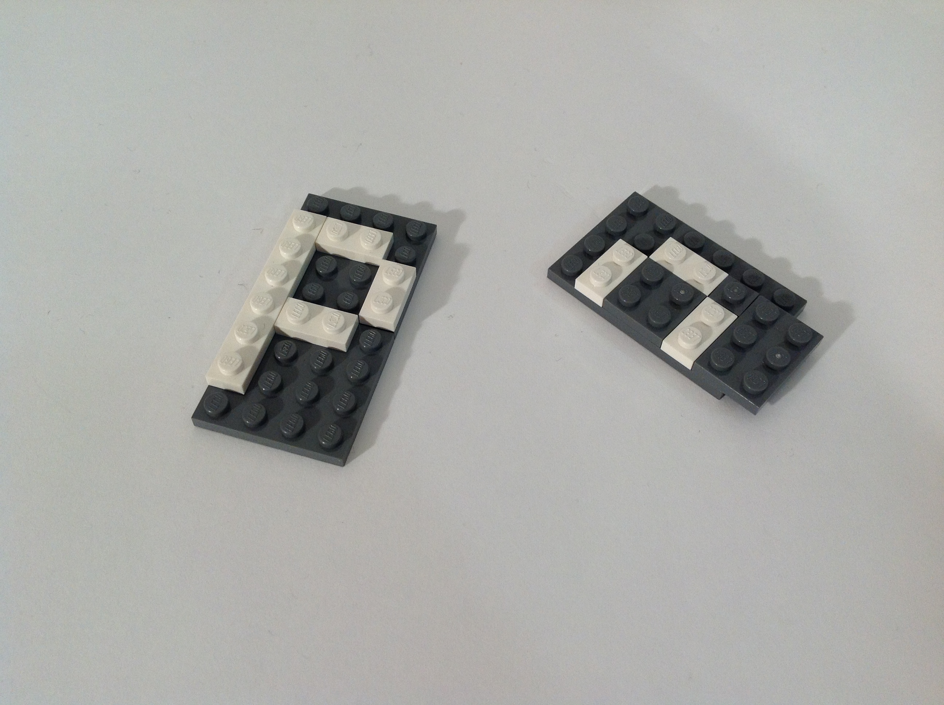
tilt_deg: -57.0
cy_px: 352
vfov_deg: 40.6
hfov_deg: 52.7
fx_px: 953
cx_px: 472
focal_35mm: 35
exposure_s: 1/120
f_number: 2.4
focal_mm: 4.28
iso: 80
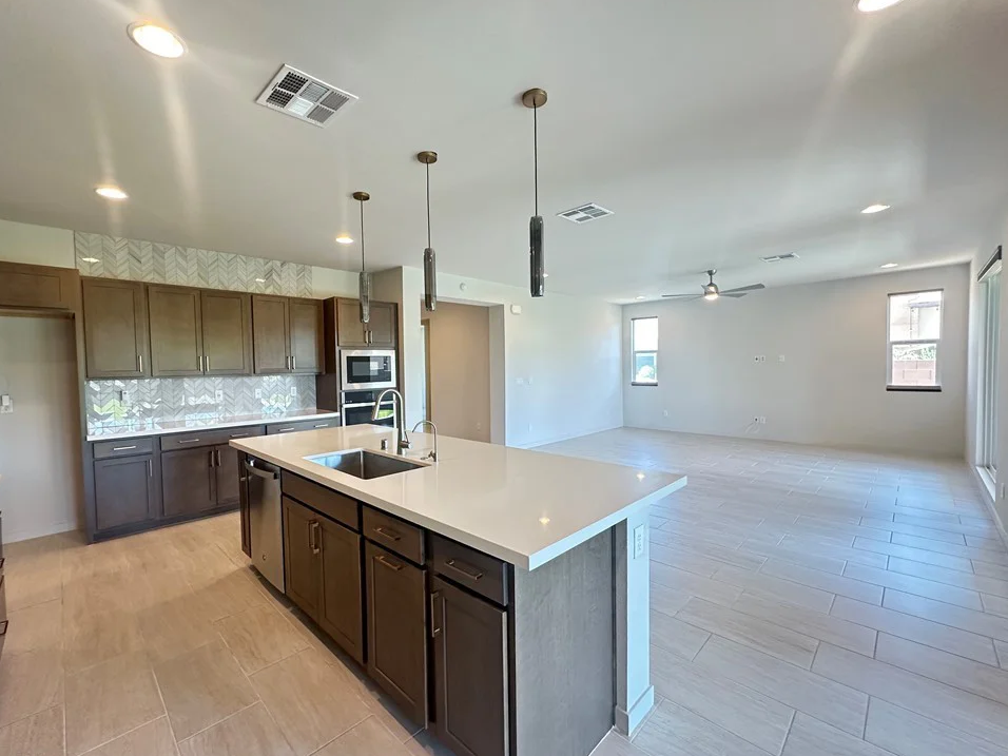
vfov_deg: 81.7
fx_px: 437
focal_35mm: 15
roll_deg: +1.4
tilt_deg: -1.9
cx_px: 472
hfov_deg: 98.0
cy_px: 382
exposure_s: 1/60
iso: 250
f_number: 2.2
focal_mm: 2.22
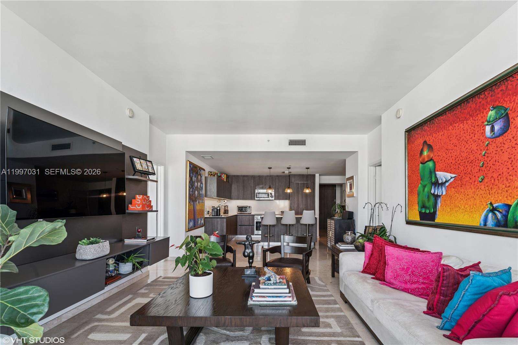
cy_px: 172
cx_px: 259
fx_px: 222
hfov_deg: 98.9
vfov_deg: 75.8
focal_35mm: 15
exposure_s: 1/13
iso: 320
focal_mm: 15.4
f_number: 10
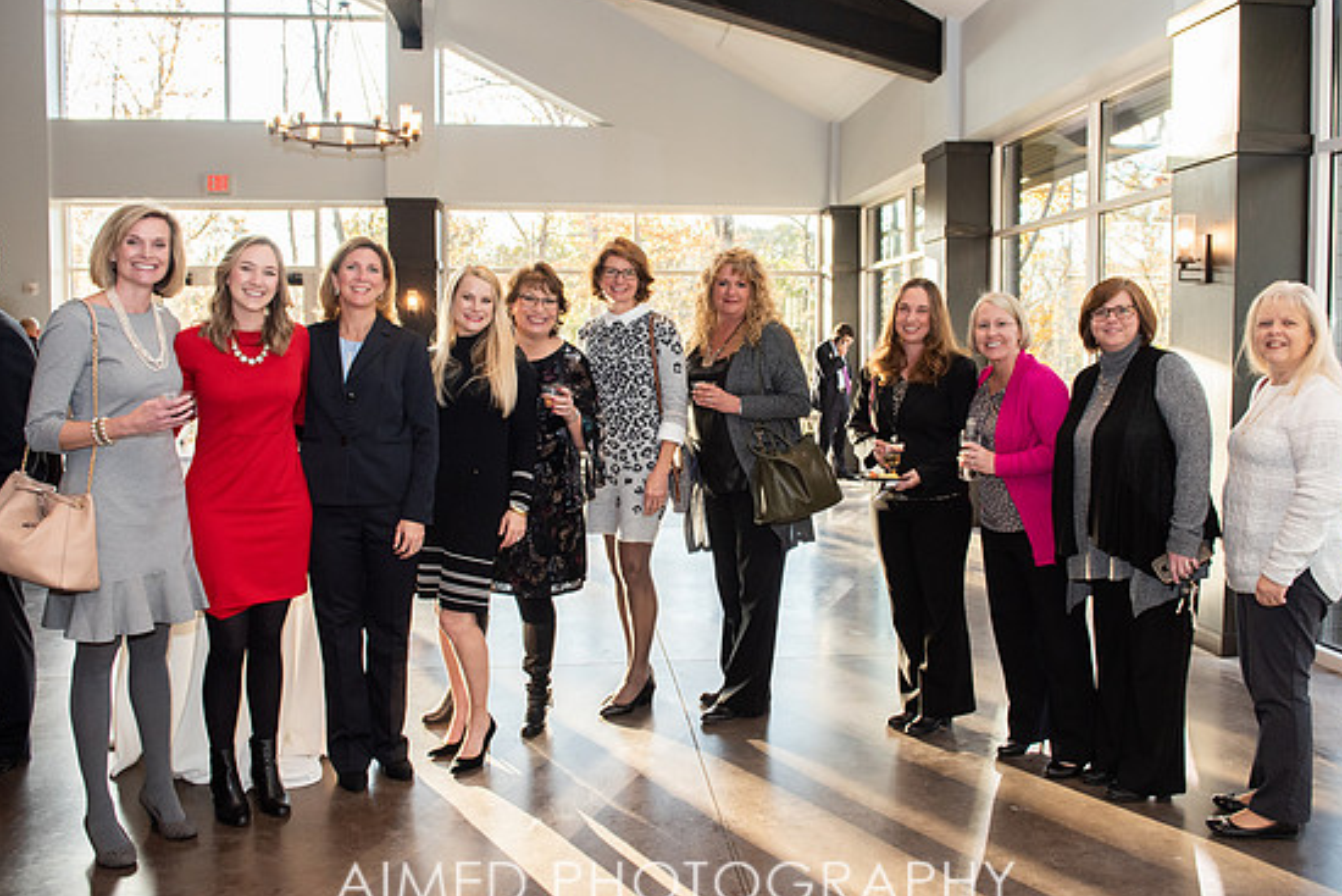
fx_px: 1044
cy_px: 412
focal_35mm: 28
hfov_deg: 65.4
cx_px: 690
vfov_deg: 46.4
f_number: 4
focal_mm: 24
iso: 640
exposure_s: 1/250
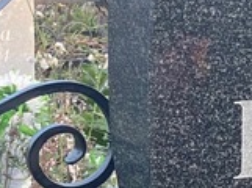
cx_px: 509
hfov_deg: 7.4
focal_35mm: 259
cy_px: 238
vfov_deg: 5.7
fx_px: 1881
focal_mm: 6
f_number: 2
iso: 50
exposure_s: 1/121
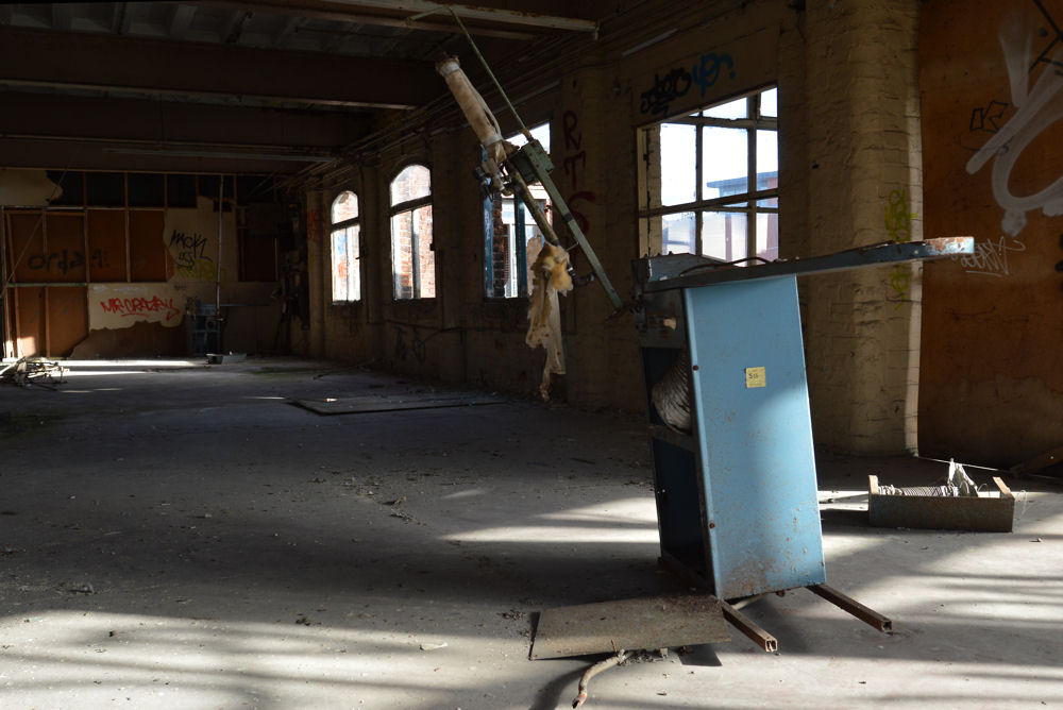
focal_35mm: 30
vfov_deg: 43.7
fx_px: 886
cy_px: 355
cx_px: 532
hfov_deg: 61.9
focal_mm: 20
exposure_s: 1/125
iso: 250
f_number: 5.6
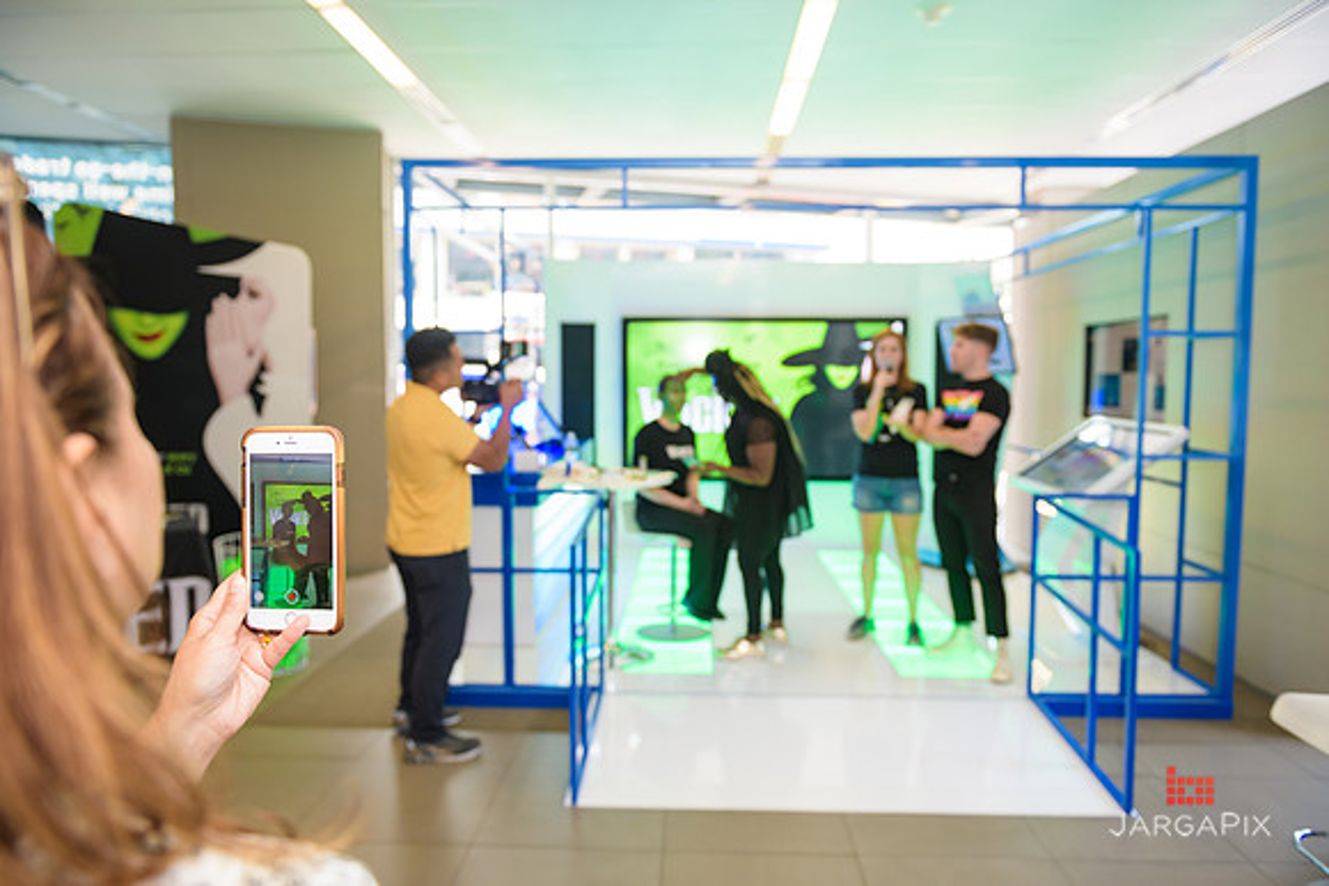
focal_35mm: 24
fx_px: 886
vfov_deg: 53.2
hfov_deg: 73.7
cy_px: 443
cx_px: 664
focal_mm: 24
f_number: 3.2
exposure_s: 1/125
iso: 400
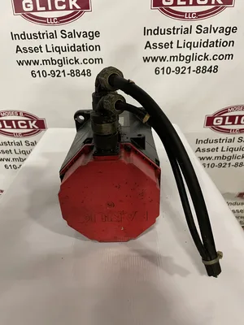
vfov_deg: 67.3
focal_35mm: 26
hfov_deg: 53.1
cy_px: 162
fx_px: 244
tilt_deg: -29.4
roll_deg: +2.2
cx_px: 122
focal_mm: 4.2
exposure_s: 1/60
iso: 400
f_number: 1.6
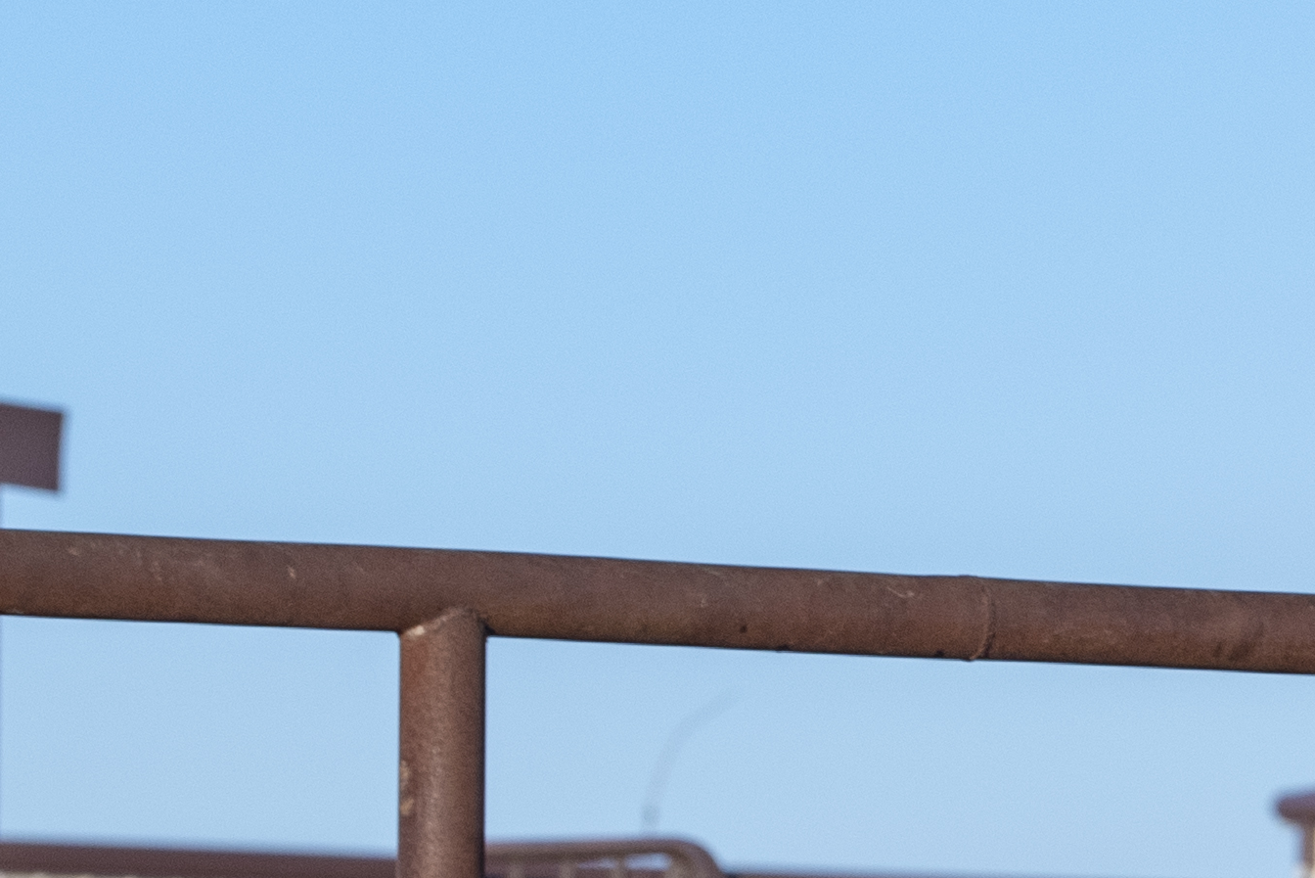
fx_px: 19949
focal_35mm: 546
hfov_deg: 3.7
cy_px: 1149
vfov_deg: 2.5
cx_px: 2855
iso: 400
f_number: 9
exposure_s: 1/320
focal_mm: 122
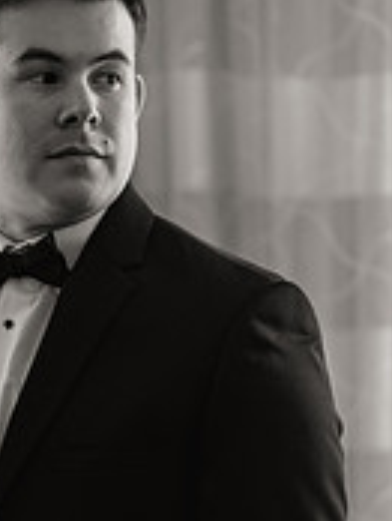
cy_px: 479
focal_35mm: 211
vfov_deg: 9.3
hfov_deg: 7.0
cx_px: -3
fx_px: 3178
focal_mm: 85
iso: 800
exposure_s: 1/160
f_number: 2.2
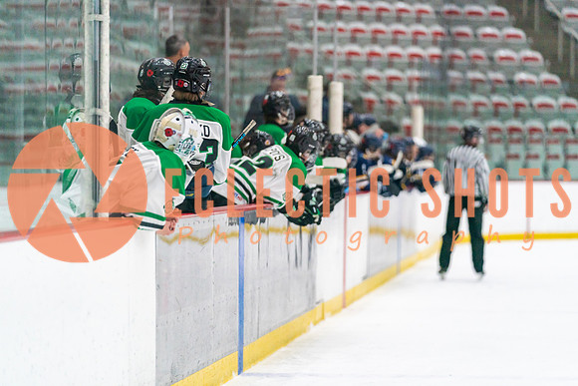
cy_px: 193
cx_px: 289
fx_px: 2907
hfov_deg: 11.4
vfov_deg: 7.6
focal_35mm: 181
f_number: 2.8
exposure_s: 1/1250
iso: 3200
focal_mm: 181
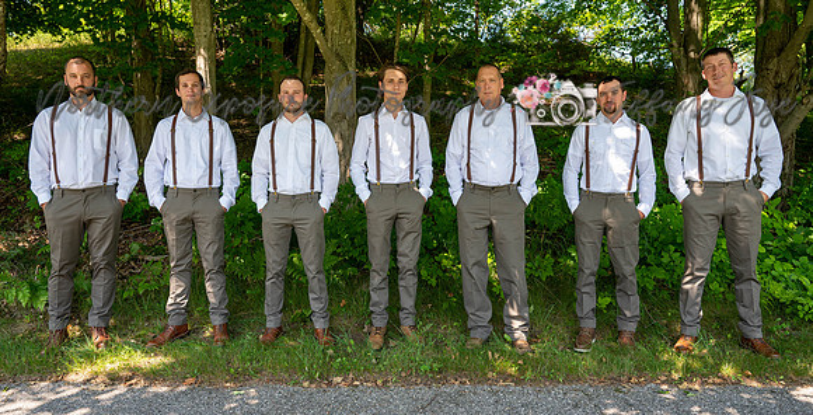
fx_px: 577
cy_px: 206
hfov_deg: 70.3
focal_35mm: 27
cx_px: 380
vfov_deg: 39.6
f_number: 4
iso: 220
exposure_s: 1/250
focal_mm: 24
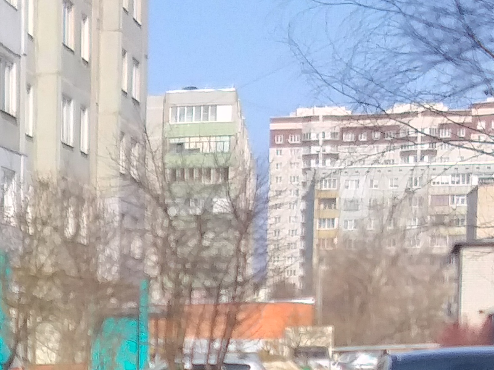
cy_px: 531
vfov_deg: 13.7
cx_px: -195
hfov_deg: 17.7
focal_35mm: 102
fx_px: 1455
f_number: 1.7
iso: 40
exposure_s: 1/1119
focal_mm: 3.93
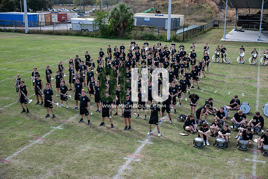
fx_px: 320
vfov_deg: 31.2
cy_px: 90
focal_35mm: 43
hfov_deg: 45.4
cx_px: 134
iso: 125
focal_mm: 43
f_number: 2.8
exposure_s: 1/1250
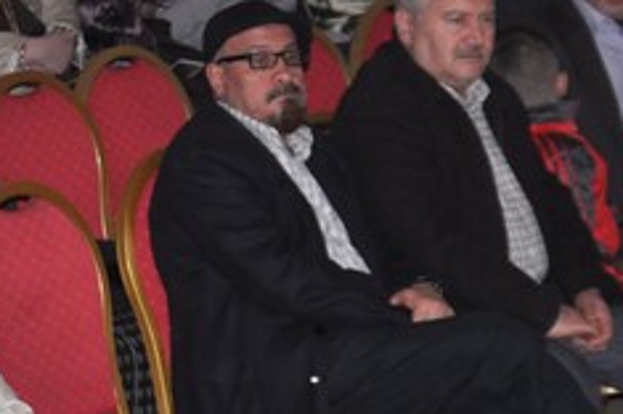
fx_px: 3923
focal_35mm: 227
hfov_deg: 9.1
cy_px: 219
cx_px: 91
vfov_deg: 6.0
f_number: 5
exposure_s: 1/60
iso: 800
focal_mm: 52
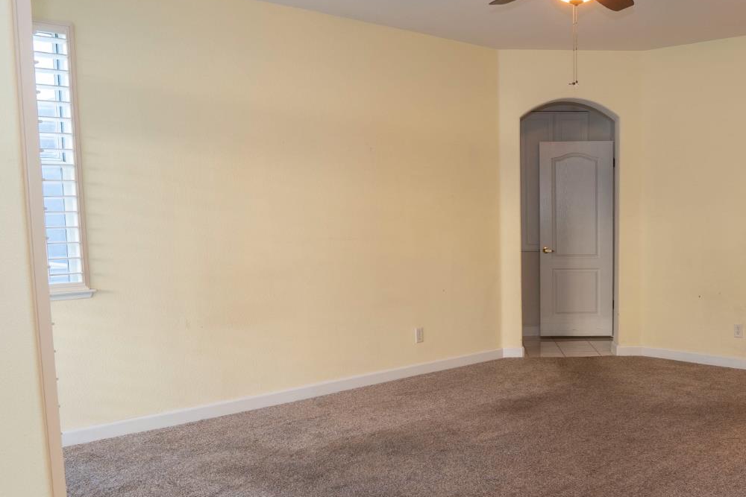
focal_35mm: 36
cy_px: 315
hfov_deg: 52.0
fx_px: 746
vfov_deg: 36.6
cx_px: 506
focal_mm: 16
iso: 200
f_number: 11
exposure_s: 1.3
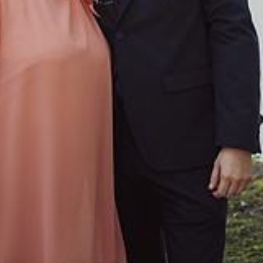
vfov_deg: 16.1
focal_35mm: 102
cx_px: 78
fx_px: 877
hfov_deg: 17.0
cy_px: -85
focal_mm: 43
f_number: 2.8
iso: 160
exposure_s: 1/250
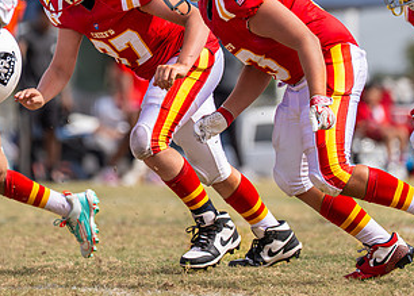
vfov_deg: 2.6
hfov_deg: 3.6
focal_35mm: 558
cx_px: 135
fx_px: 6565
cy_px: 39
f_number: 2.8
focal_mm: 200
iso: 160
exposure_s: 1/4000
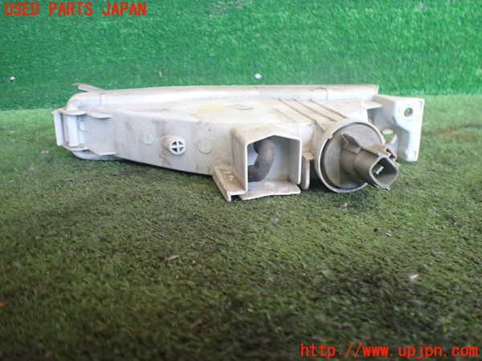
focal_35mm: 30
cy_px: 180
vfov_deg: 46.8
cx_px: 241
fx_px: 418
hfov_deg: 60.0
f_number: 2.3
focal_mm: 5.4
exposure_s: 1/125
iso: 640
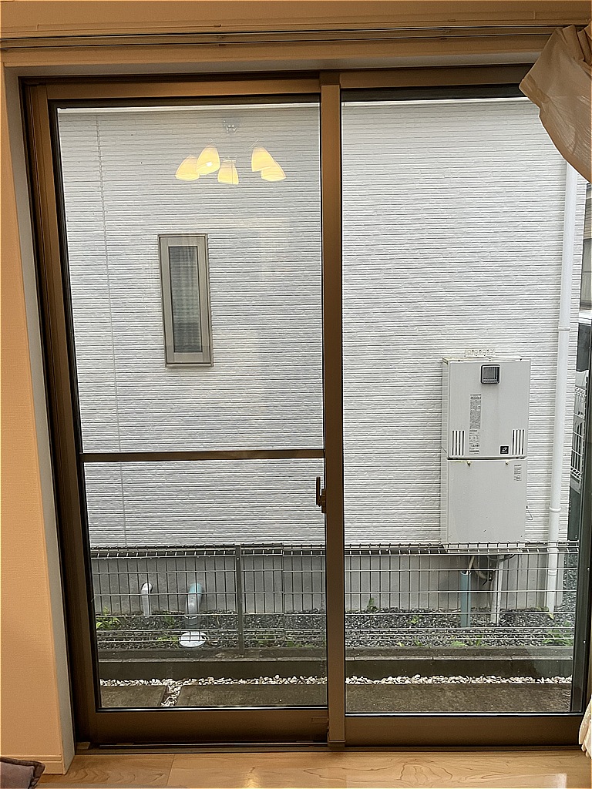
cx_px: 296
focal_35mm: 28
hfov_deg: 49.7
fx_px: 638
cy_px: 394
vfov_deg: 63.4
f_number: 1.8
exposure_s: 1/50
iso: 50
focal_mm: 3.99
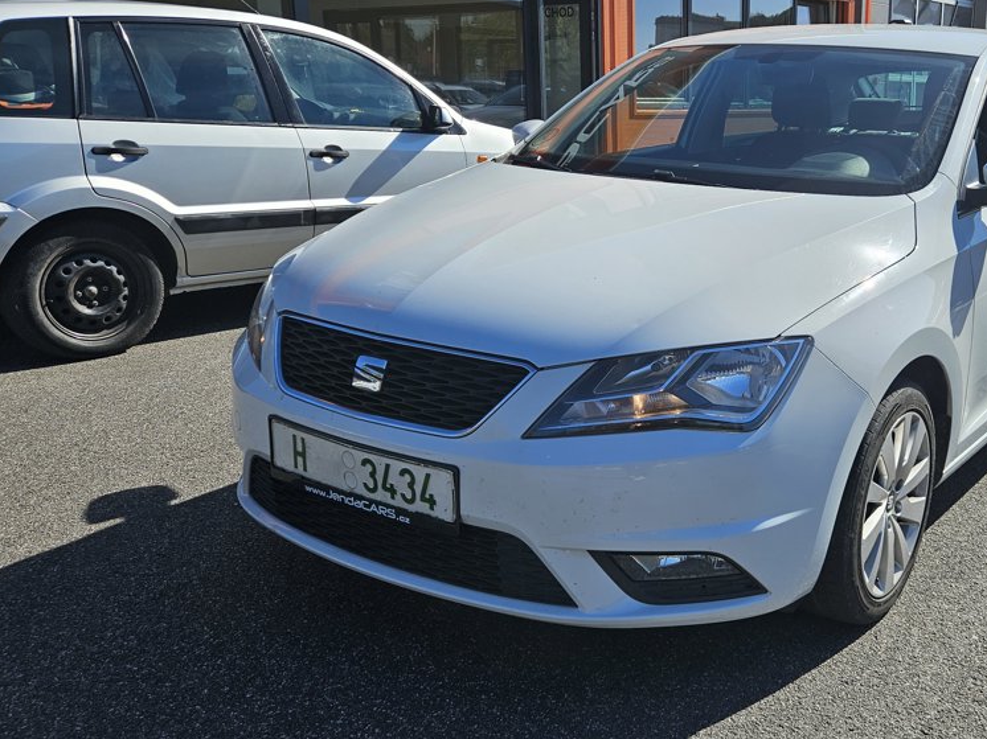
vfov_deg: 38.6
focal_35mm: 37
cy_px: 362
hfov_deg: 48.5
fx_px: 1055
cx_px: 720
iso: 25
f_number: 1.8
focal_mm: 5.4
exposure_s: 1/1989
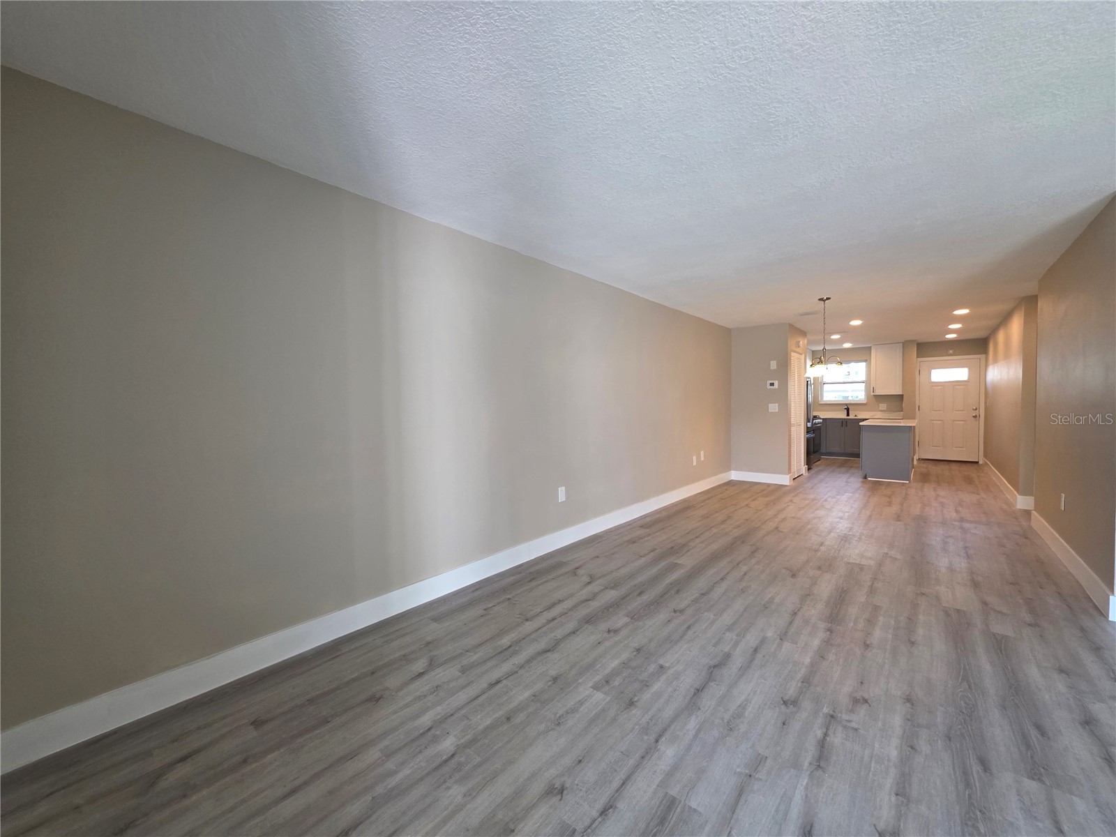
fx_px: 419
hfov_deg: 106.2
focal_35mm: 13
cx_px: 558
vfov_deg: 89.9
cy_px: 418
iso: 160
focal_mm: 2.2
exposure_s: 1/120
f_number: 1.9
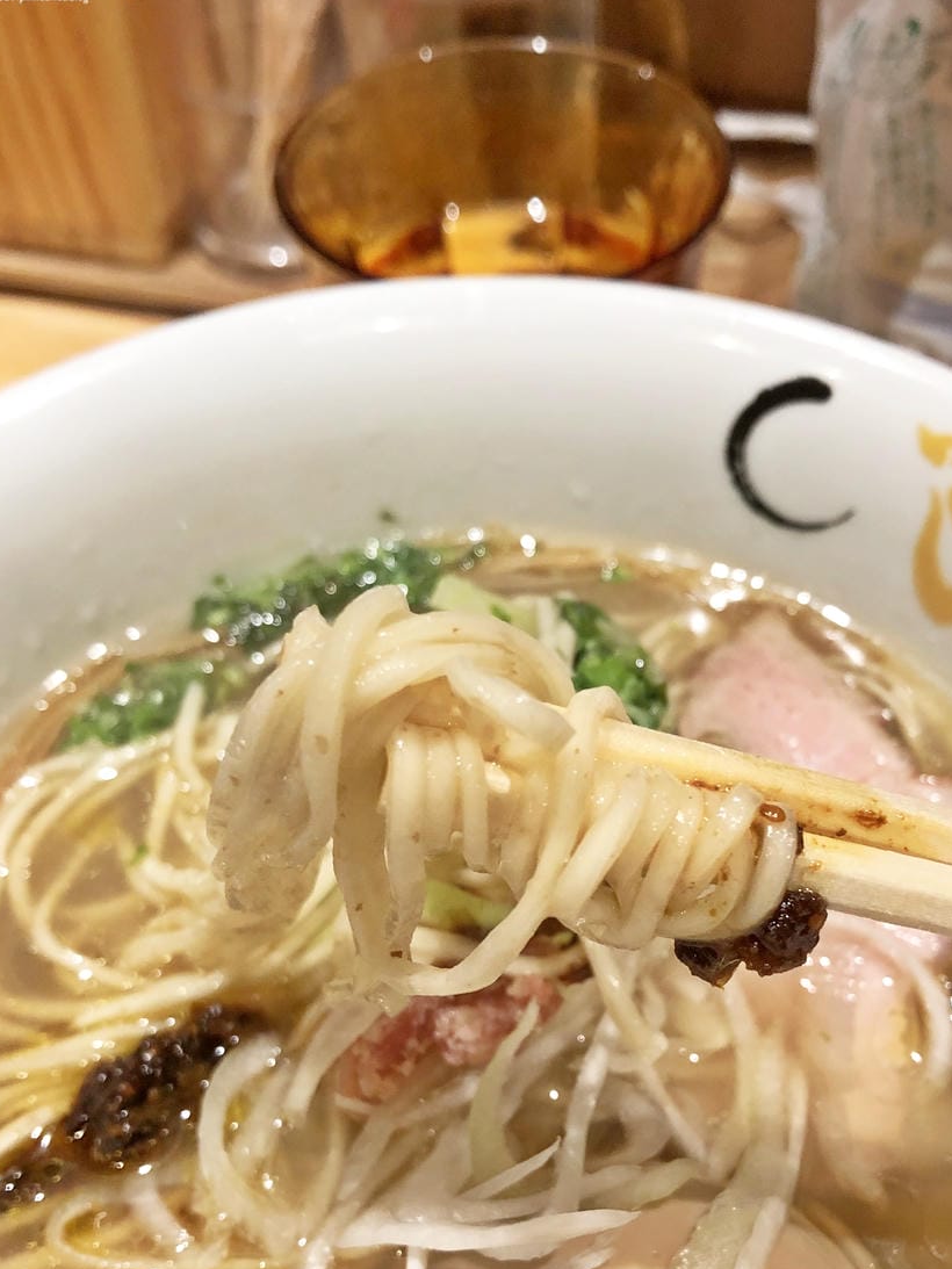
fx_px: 1503
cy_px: 808
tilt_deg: -54.3
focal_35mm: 41
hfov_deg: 35.1
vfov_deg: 45.3
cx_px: 520
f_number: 1.8
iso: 40
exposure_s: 1/33
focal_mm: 3.99
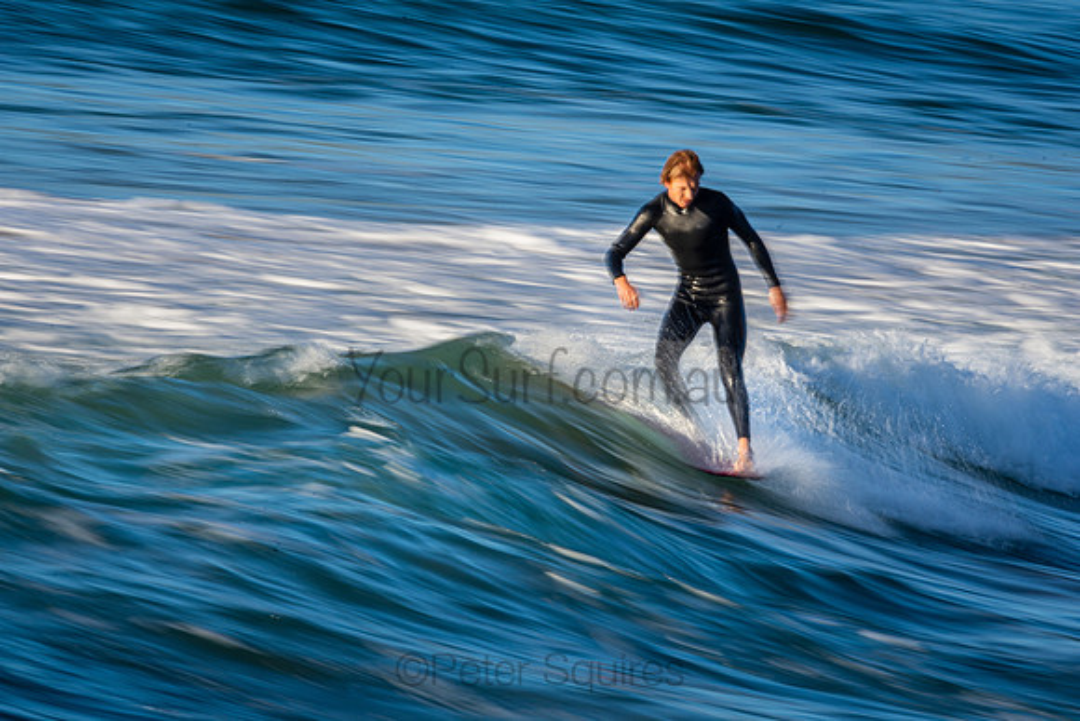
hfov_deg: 2.7
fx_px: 22504
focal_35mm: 750
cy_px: 360
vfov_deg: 1.8
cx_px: 540
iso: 100
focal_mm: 500
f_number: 29
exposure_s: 1/15
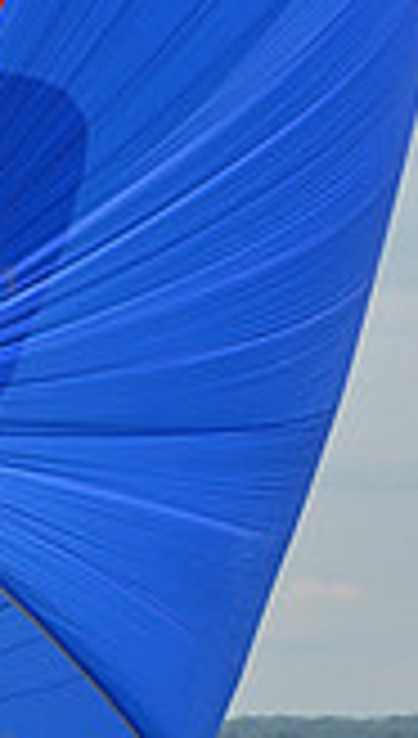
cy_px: 641
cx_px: -845
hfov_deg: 3.9
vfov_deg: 7.1
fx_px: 5934
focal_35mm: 303
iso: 320
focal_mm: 82
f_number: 10
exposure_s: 1/1250
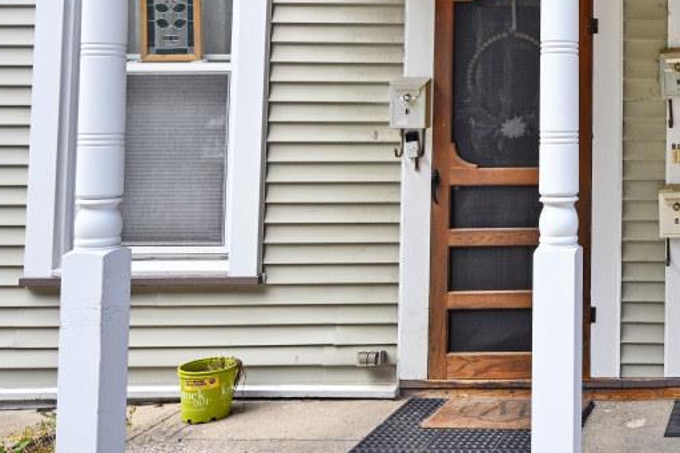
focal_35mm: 47
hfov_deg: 35.2
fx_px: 887
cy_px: 57
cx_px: 768
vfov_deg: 27.7
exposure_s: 1/250
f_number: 5.6
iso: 200
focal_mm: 16
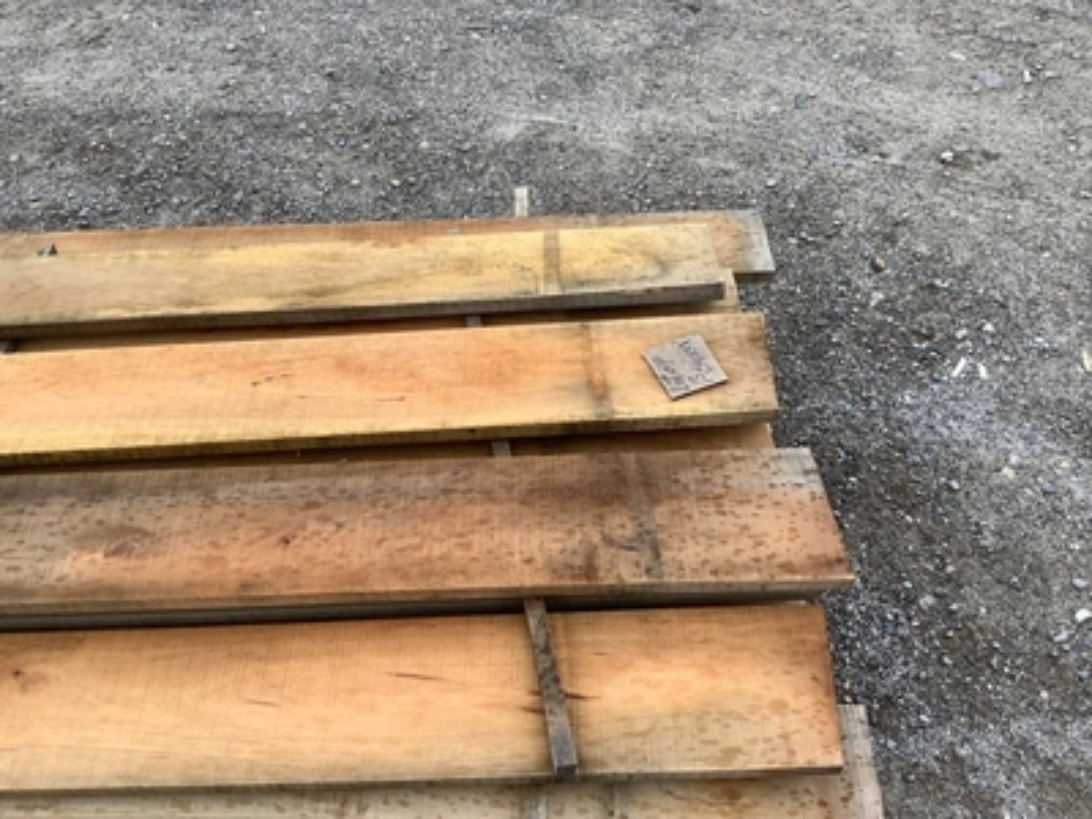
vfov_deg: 45.4
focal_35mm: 31
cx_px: 546
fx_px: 978
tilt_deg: -50.9
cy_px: 410
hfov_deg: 58.4
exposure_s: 1/174
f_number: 2.4
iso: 25
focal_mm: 3.3
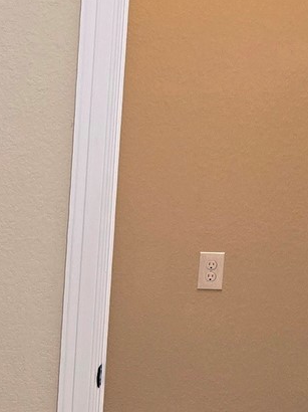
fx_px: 1366
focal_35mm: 115
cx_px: -279
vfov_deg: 16.6
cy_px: 444
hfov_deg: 11.7
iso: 200
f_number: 1.7
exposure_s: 1/120
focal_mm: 6.3
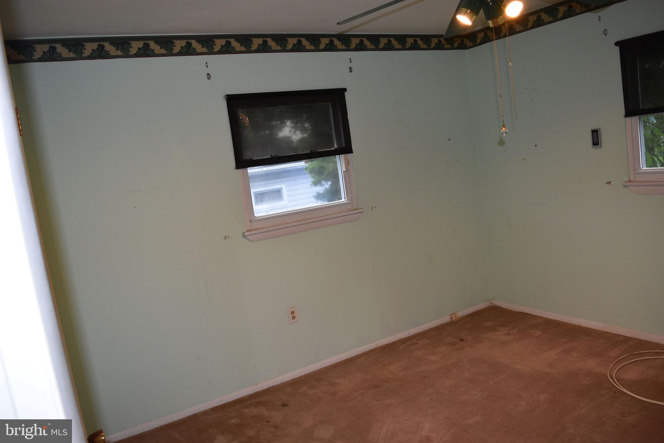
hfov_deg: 67.4
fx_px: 498
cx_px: 332
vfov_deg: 47.9
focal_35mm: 27
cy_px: 222
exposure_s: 1/60
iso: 800
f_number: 4
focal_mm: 18
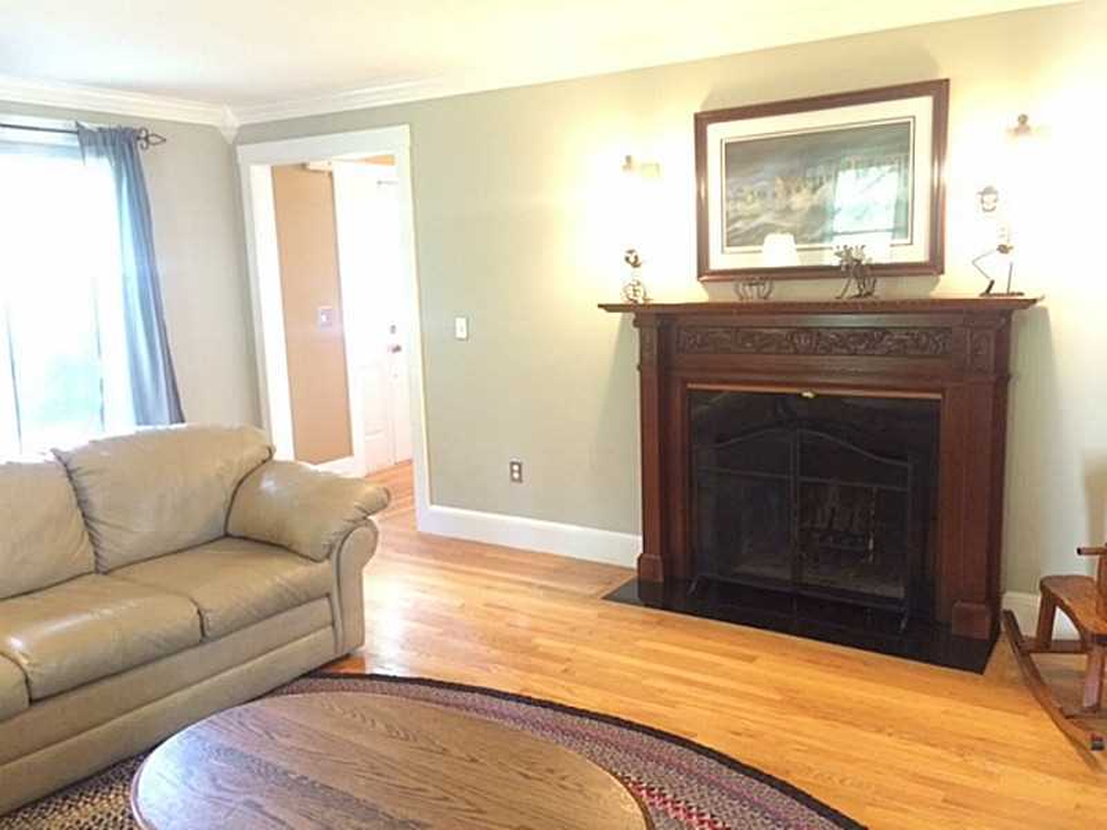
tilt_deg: -9.4
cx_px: 554
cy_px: 415
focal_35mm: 29
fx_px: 927
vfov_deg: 48.2
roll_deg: +1.8
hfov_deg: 61.7
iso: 400
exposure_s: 1/15
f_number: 2.2
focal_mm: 4.15
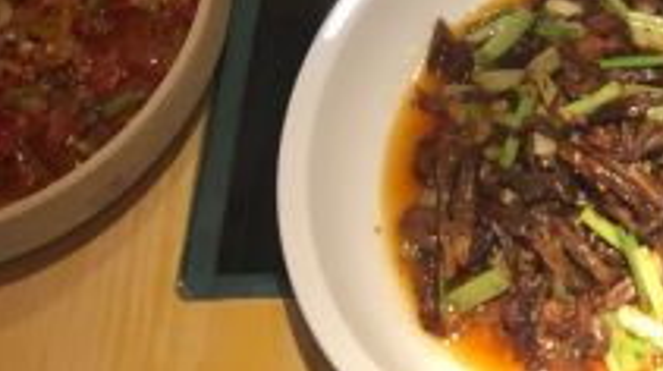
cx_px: 671
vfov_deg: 9.3
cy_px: -726
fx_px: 1843
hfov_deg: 19.8
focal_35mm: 105
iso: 32
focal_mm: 4.15
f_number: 2.2
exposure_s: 1/33
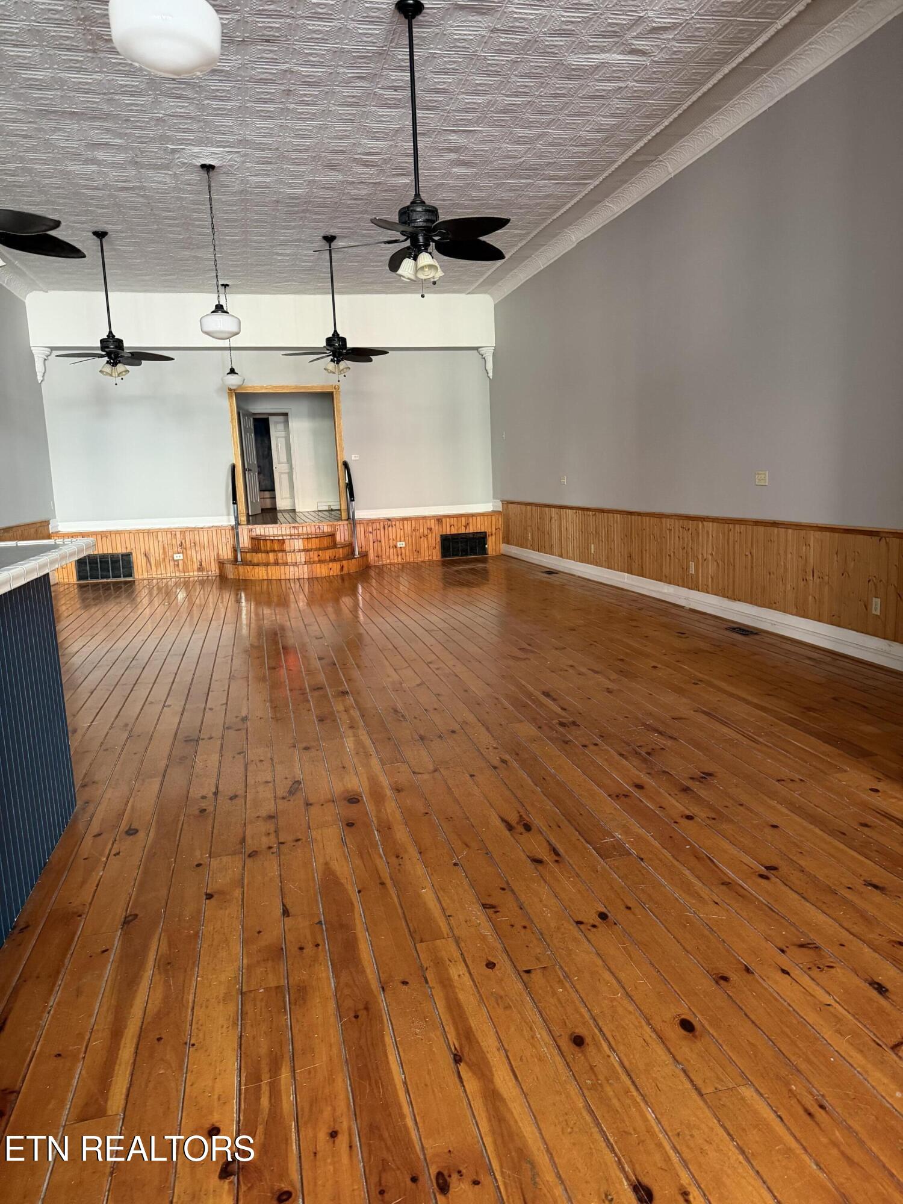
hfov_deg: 56.8
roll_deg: +3.3
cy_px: 602
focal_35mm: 24
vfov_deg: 71.6
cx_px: 452
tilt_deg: -9.0
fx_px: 835
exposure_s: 1/60
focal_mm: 6.76
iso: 500
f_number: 1.78
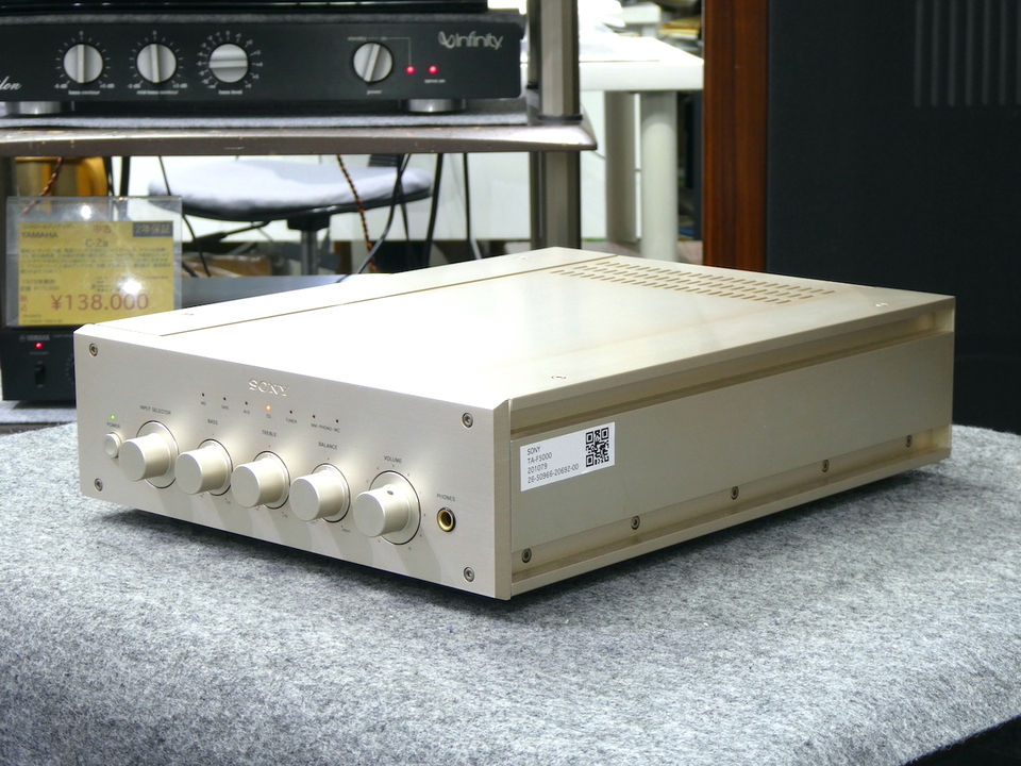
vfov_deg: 18.7
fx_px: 2330
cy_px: 383
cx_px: 510
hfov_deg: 24.7
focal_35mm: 79
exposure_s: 1/2.5
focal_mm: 14.1
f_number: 4.7
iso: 100
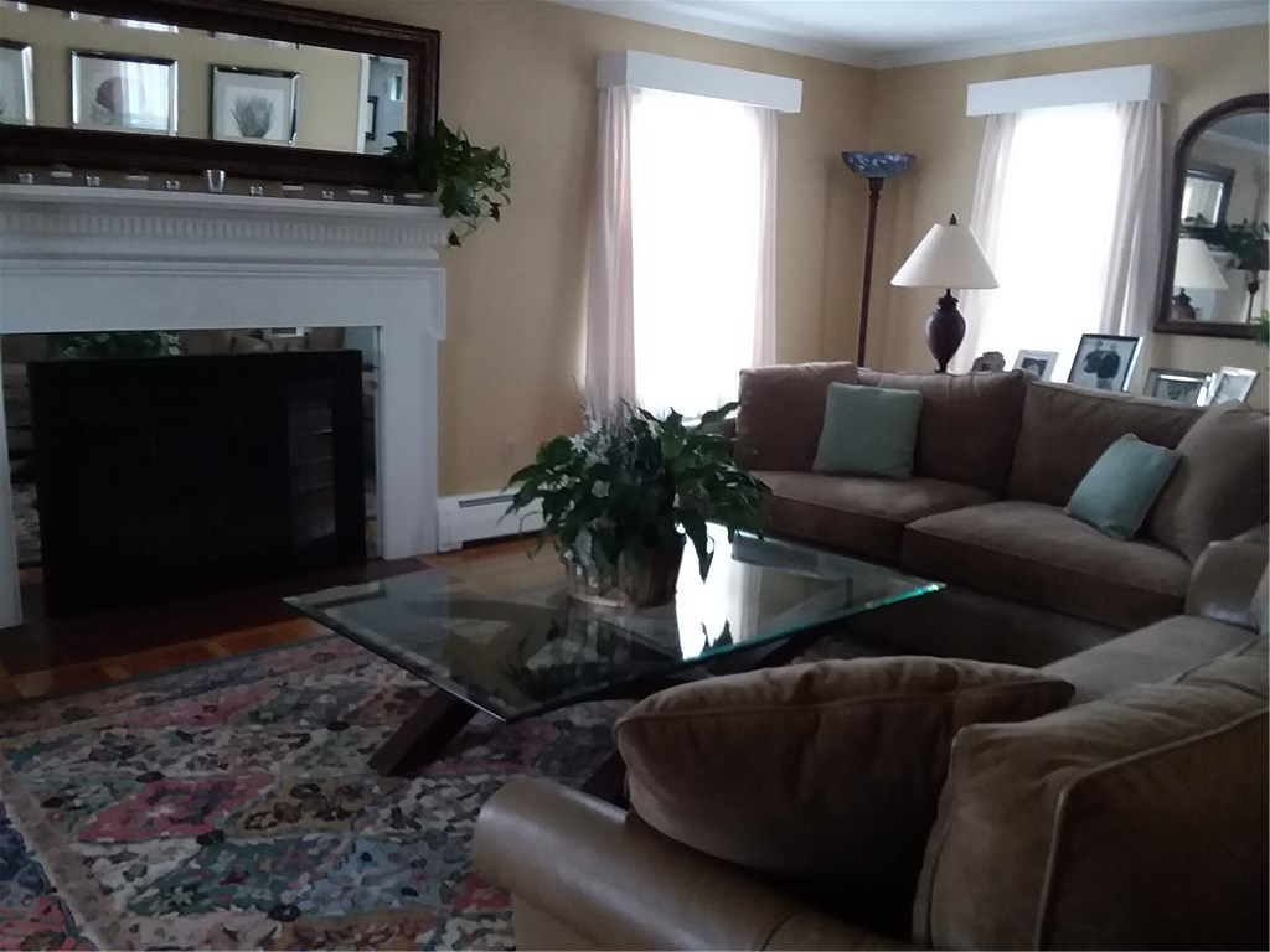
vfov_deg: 48.2
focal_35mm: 29
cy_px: 476
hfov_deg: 61.7
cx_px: 635
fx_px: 1064
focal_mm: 2.47
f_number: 1.9
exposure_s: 1/17
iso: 250
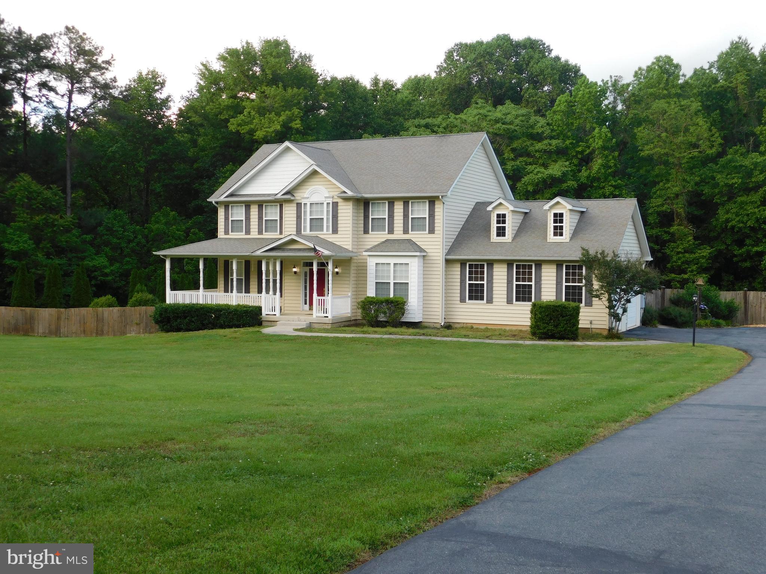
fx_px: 885
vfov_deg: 36.0
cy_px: 287
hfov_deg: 46.8
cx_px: 383
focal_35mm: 40
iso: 125
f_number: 3.6
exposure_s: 1/125
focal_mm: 7.1
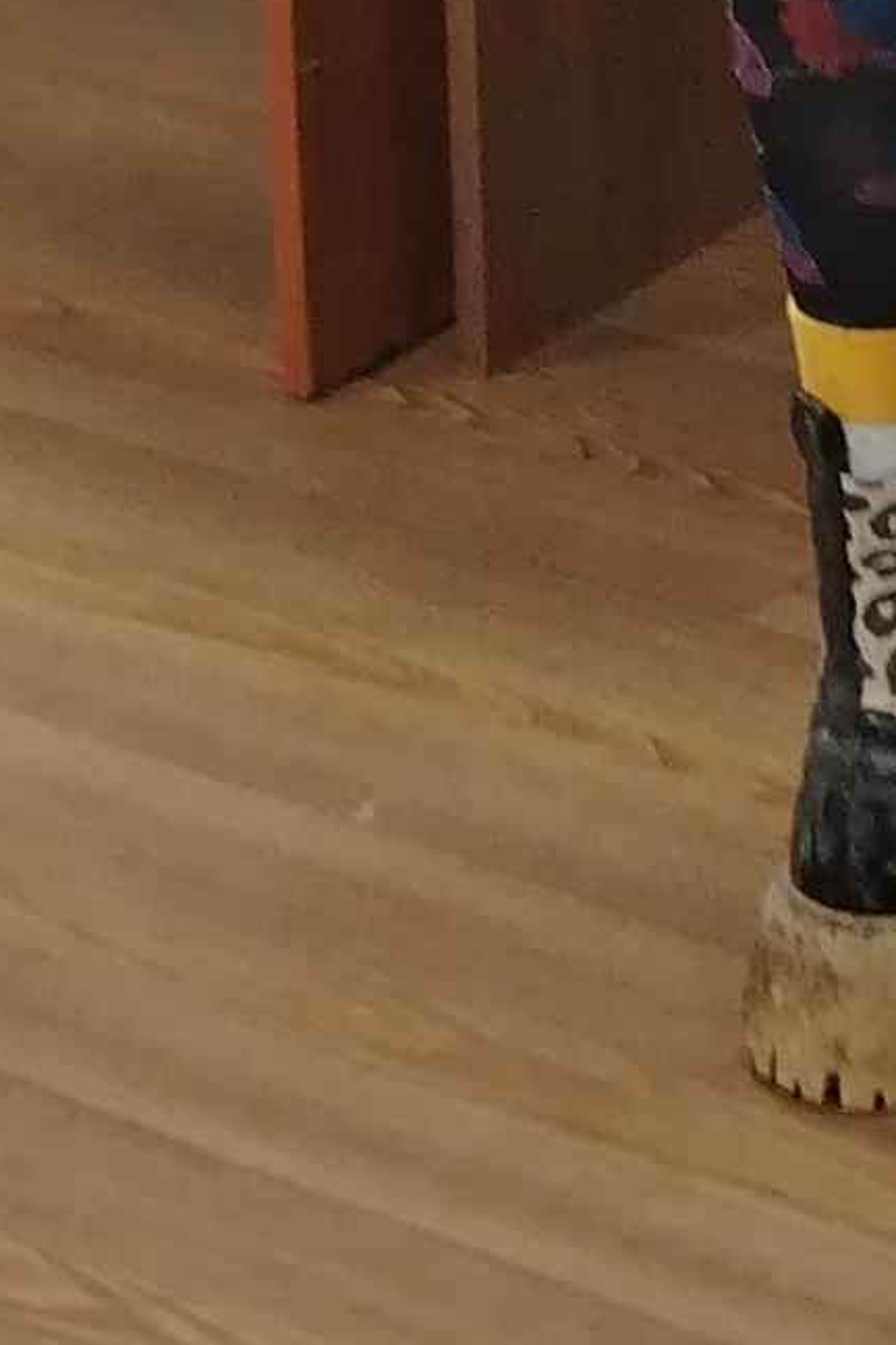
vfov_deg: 11.7
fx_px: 5749
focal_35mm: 154
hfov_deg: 8.7
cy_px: -1526
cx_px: 1278
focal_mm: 5.25
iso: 621
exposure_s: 1/50
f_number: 1.75
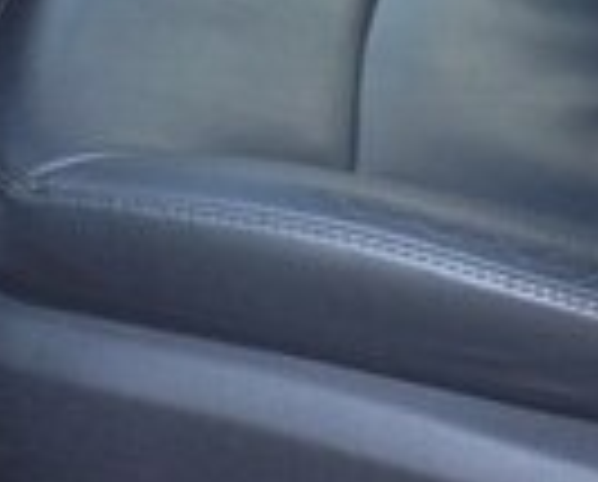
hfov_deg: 16.0
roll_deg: -2.1
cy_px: -126
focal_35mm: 120
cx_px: 364
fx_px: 2129
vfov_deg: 12.5
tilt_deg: -22.9
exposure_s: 1/60
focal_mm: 4.12
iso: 64
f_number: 2.4
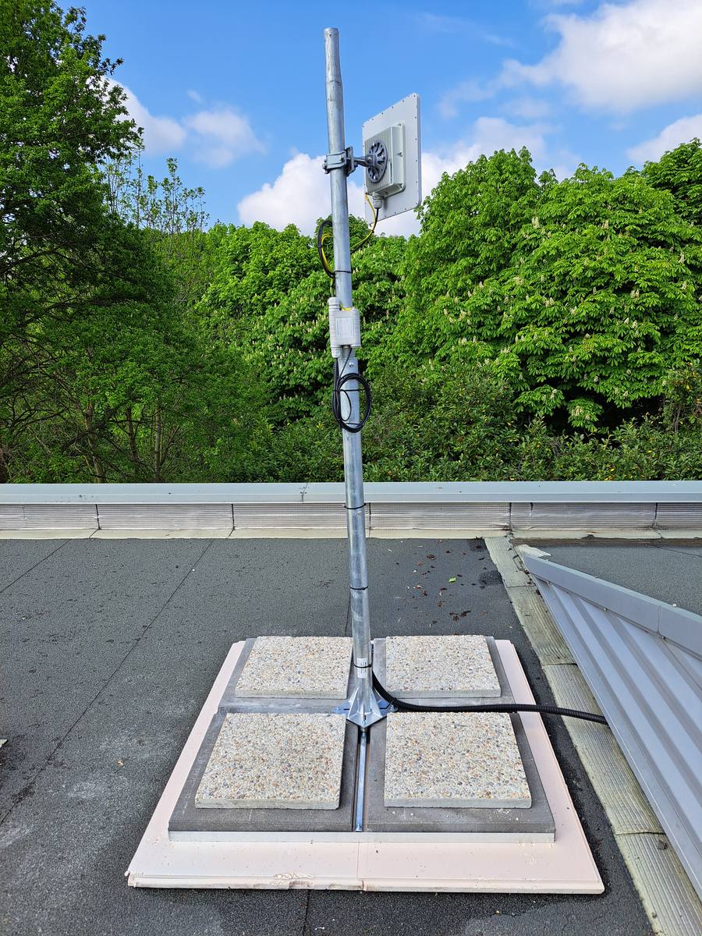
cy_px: 468
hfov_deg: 56.8
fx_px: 649
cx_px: 351
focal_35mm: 24
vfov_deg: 71.6
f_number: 1.8
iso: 50
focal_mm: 5.23
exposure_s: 1/1248
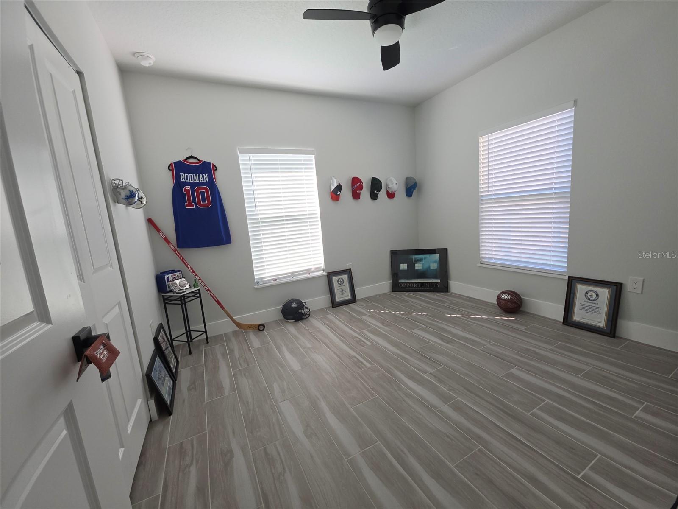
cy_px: 254
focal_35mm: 13
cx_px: 339
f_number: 1.9
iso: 125
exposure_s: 1/120
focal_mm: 2.2
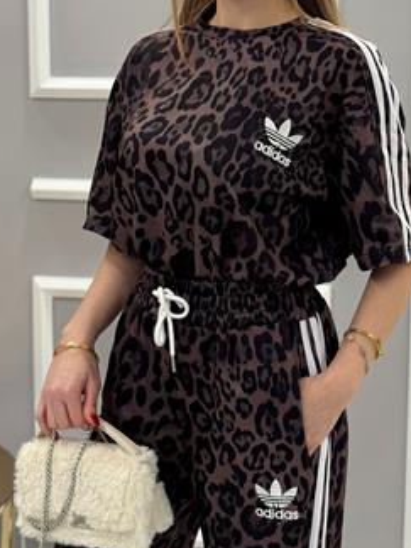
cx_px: 249
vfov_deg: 25.3
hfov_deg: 19.1
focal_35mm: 77
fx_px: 1219
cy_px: 222
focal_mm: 6.76
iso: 160
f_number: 1.78
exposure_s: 1/109
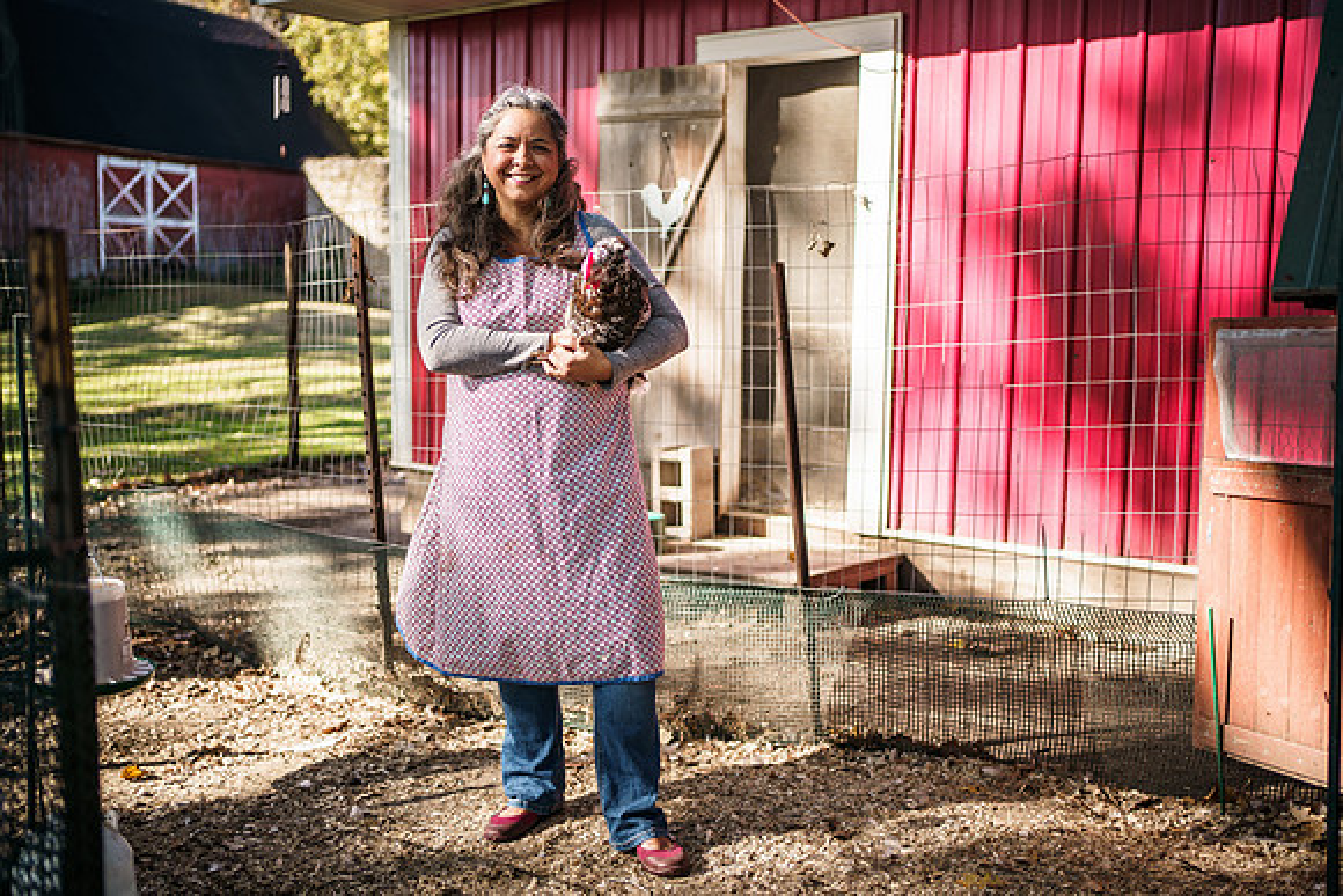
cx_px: 685
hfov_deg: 52.7
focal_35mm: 36
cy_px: 448
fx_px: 1354
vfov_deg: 36.6
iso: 100
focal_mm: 35
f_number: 1.8
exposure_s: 1/640
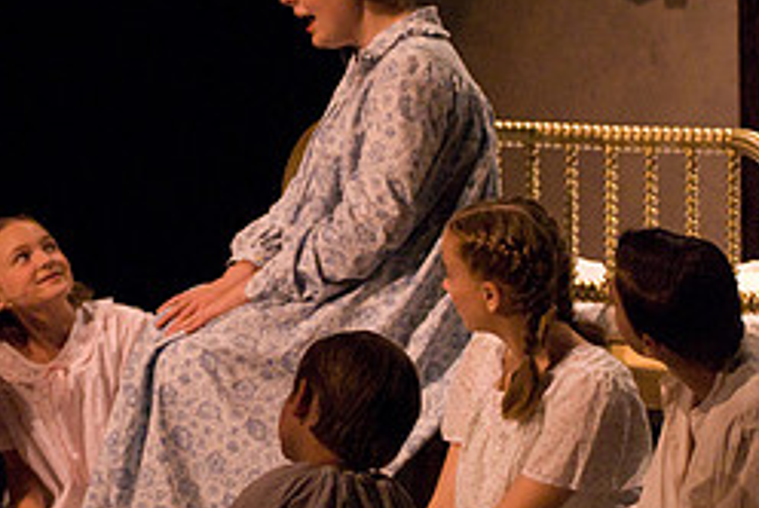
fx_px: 5931
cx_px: 55
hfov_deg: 7.3
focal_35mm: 281
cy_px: 236
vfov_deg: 4.9
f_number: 2.8
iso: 1600
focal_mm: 80
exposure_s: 1/160
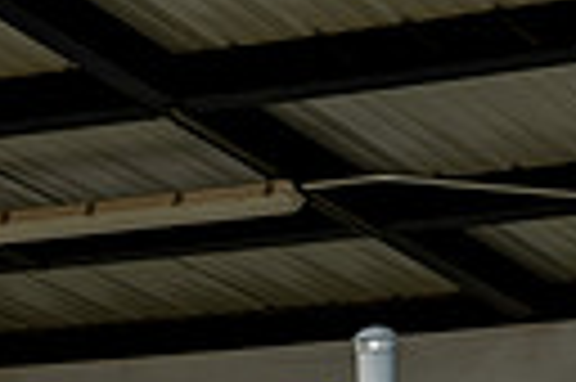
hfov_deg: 11.7
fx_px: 2812
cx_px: 450
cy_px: 975
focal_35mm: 176
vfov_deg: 7.2
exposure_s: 1/250
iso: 80
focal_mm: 50
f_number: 4
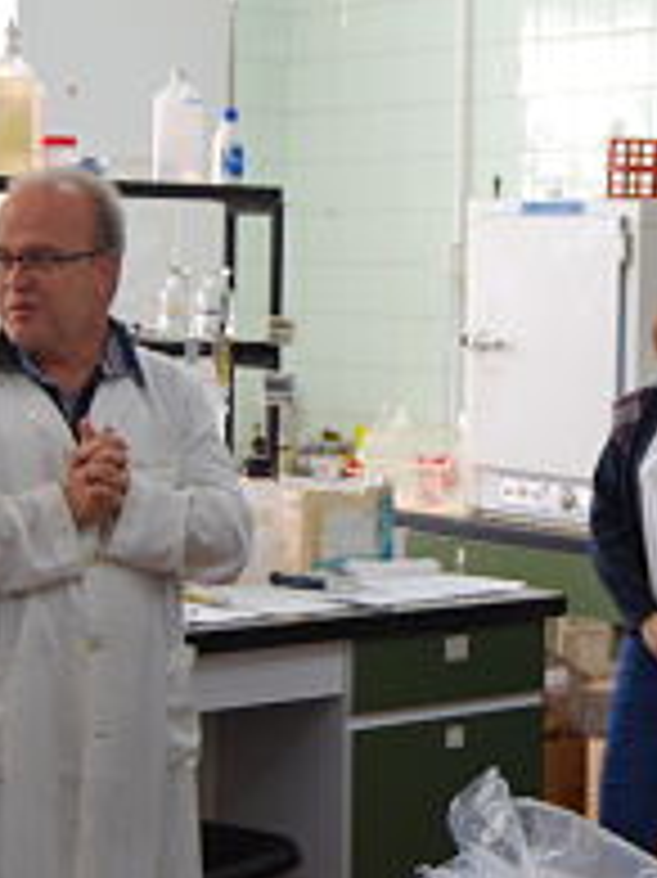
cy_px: 486
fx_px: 2330
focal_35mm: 92
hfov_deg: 16.0
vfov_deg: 21.3
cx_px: 490
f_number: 4.5
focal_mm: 31
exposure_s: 1/30
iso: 280
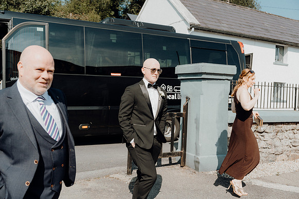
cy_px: 100
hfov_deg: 54.4
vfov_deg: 37.9
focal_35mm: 35
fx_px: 291
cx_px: 150
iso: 125
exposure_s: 1/1000
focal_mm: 35
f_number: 3.5
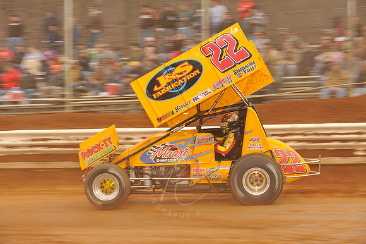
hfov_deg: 17.1
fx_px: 1219
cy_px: 122
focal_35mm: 120
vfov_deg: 11.4
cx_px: 183
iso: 400
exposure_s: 1/250
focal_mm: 120
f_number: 9
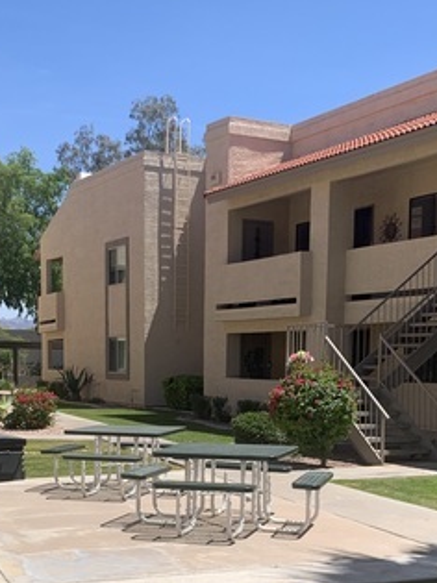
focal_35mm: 55
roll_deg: +0.0
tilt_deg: -4.6
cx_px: 198
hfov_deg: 26.5
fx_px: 926
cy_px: 453
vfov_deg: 34.1
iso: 25
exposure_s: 1/2114
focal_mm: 4.25
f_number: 1.8
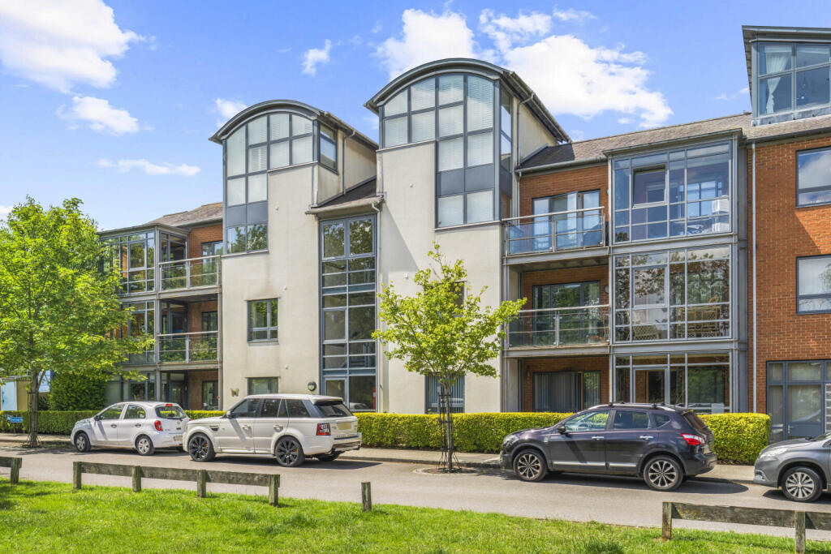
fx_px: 693
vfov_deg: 43.6
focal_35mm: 30
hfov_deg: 61.9
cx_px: 416
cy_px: 277
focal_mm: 30
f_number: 8
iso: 320
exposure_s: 1/125
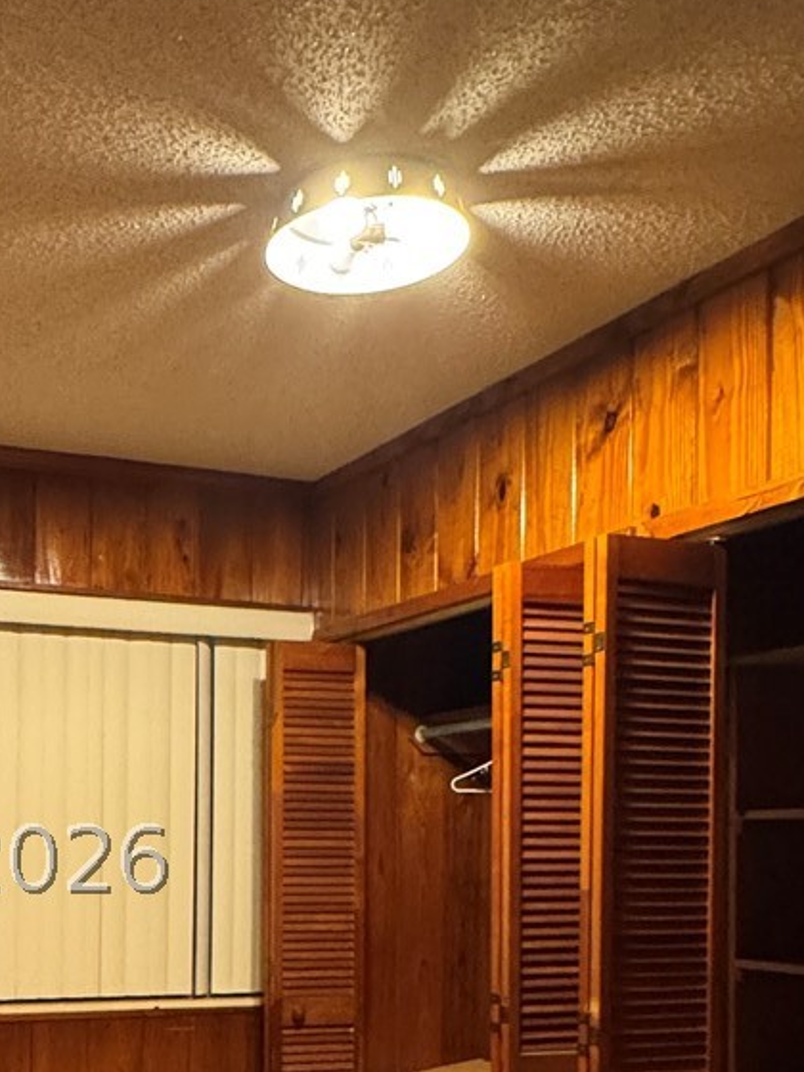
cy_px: 860
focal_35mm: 40
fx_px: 1239
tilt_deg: -1.0
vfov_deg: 44.5
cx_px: 56
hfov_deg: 33.7
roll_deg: -0.3
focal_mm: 2.22
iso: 800
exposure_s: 1/60
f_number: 2.2
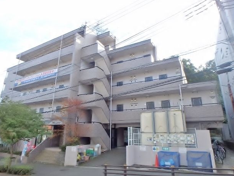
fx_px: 149
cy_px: 84
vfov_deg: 61.0
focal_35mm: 22
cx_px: 113
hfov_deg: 76.4
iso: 125
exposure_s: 1/250
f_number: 3.5
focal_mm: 3.7
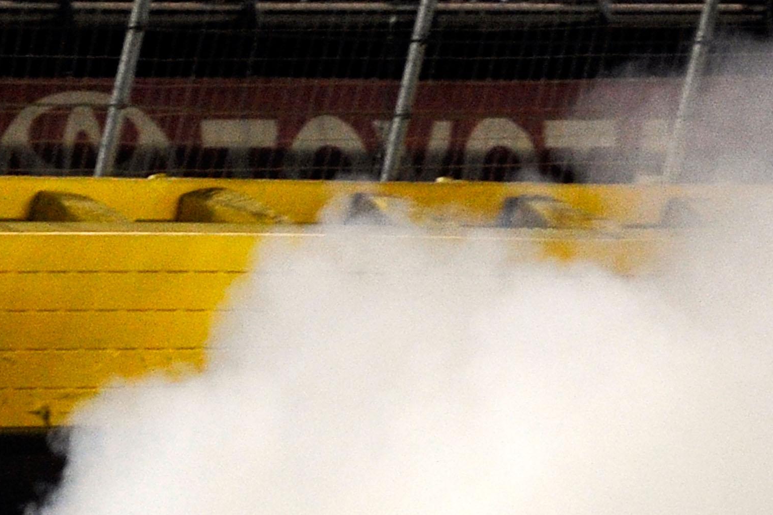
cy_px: 497
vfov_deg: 2.5
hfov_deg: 3.7
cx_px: 961
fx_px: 11959
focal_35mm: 557
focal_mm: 200
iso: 3200
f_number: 2.8
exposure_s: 1/800
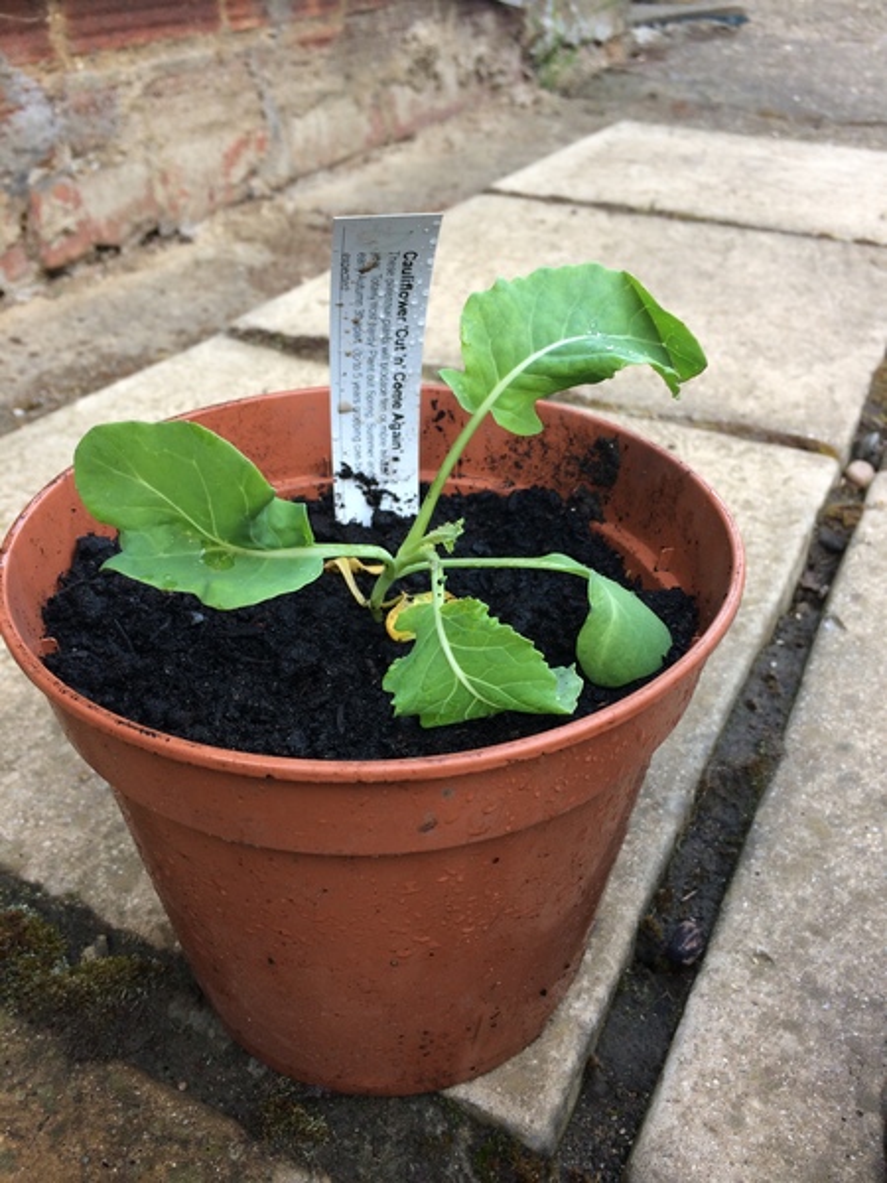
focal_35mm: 29
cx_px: 444
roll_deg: +4.3
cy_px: 592
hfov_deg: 48.2
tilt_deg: -32.7
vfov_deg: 61.7
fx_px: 991
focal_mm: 4.15
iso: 40
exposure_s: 1/50
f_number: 2.2
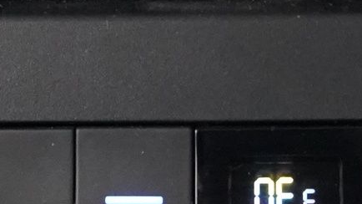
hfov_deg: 12.6
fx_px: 1622
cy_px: -68
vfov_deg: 7.1
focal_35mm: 169
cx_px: 342
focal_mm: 28
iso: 12800
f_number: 3.5
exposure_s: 1/30
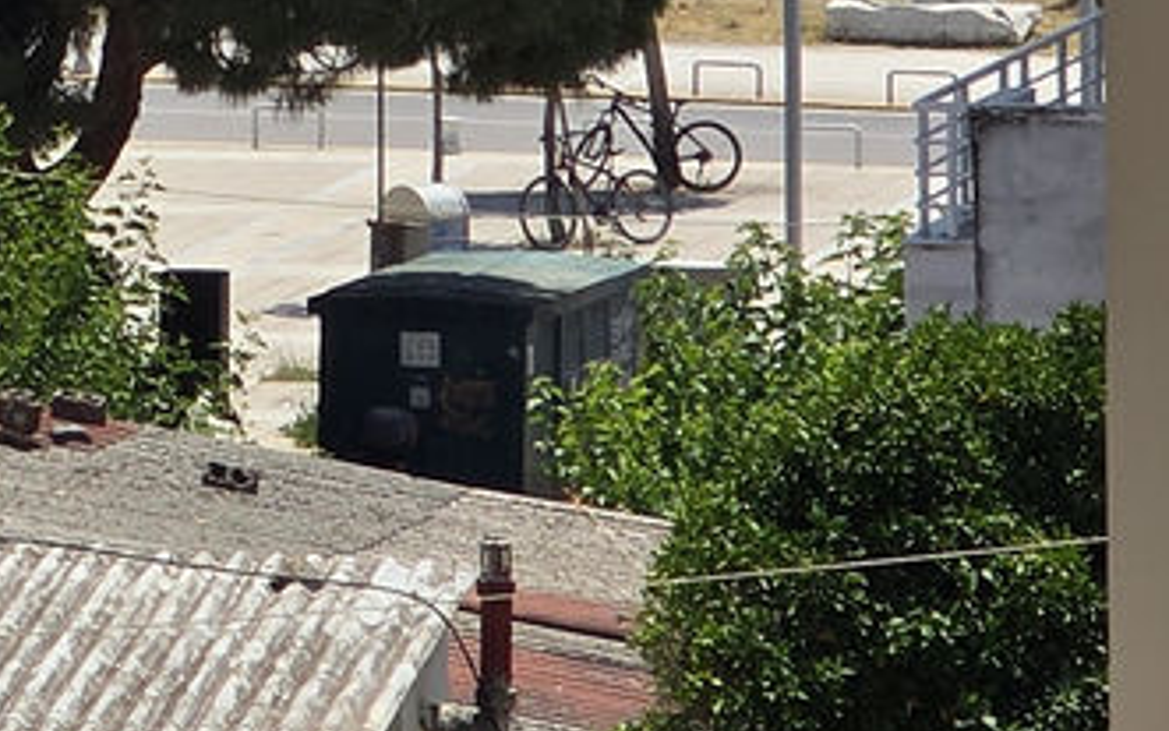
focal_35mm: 354
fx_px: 11280
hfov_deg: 5.9
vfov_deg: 3.7
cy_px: -632
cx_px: -682
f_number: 2.4
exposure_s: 1/2782
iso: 50
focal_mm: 7.9
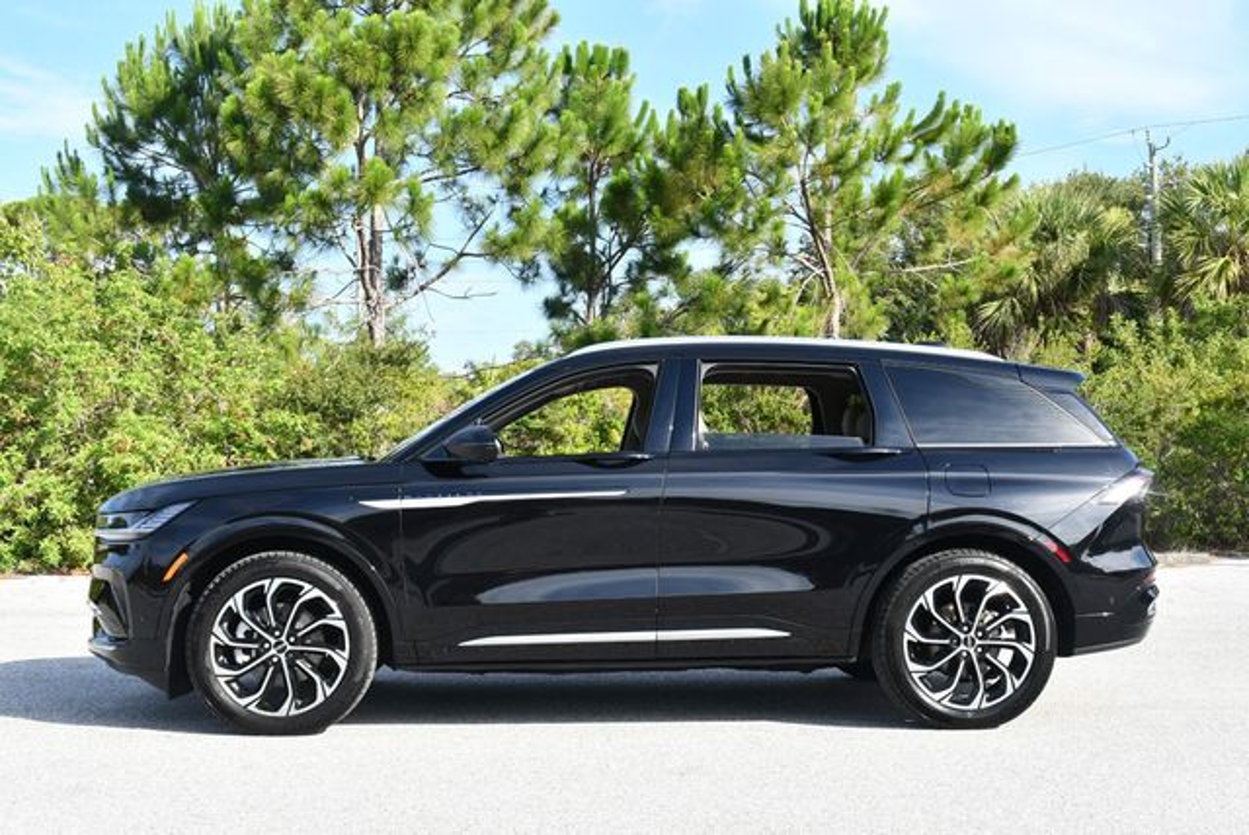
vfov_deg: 28.1
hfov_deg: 41.1
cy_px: 418
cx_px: 624
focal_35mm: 48
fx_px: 1667
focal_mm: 24
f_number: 8
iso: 200
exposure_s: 1/250
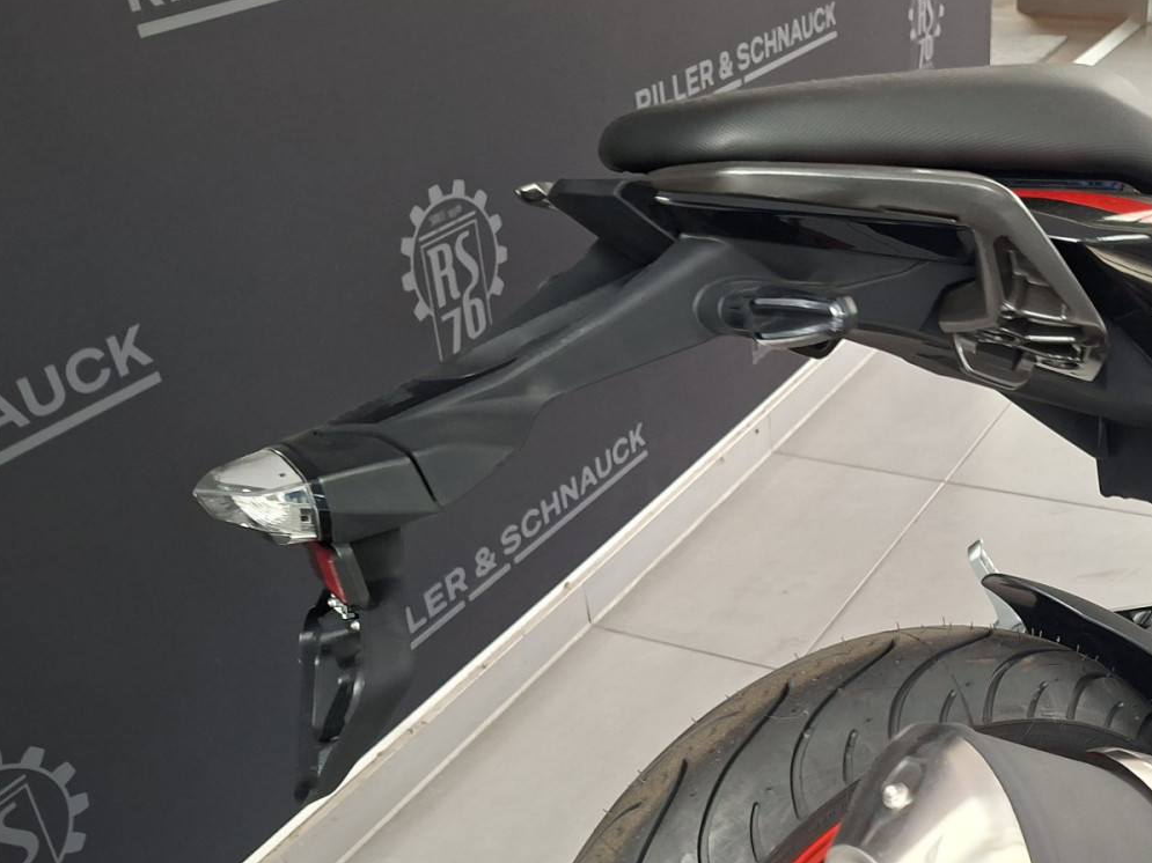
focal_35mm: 37
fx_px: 1231
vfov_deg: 37.3
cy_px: 688
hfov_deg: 48.5
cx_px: 845
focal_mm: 5.54
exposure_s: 1/30
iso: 250
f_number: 1.8
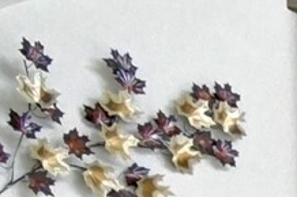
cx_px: 965
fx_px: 964
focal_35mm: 117
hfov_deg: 10.3
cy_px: 726
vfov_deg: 8.2
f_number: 11
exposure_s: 1/25
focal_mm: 10
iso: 3200
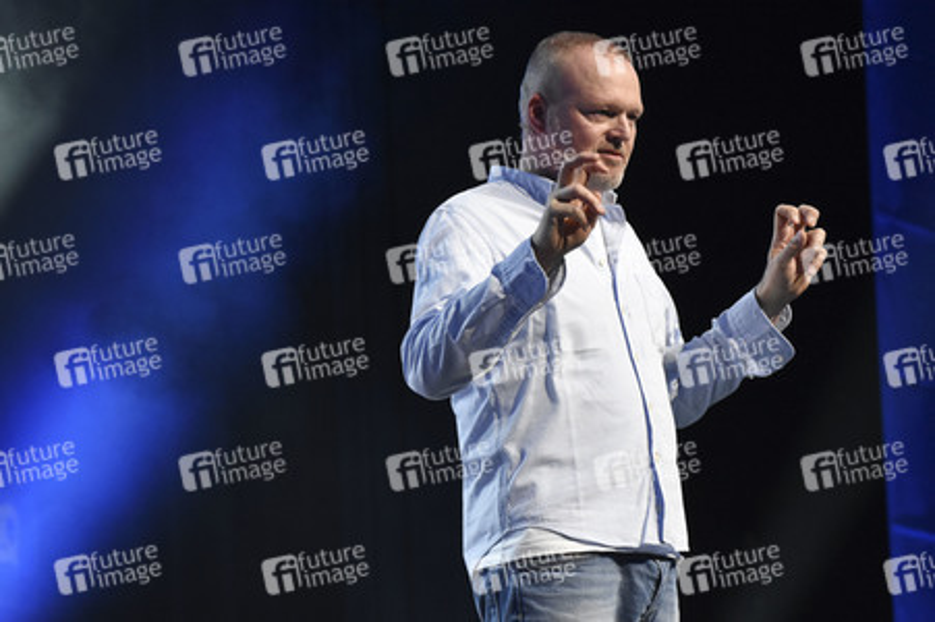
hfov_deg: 8.6
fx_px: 6229
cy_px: 311
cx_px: 468
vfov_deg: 5.7
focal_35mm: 240
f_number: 8
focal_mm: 160
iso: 3200
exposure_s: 1/125
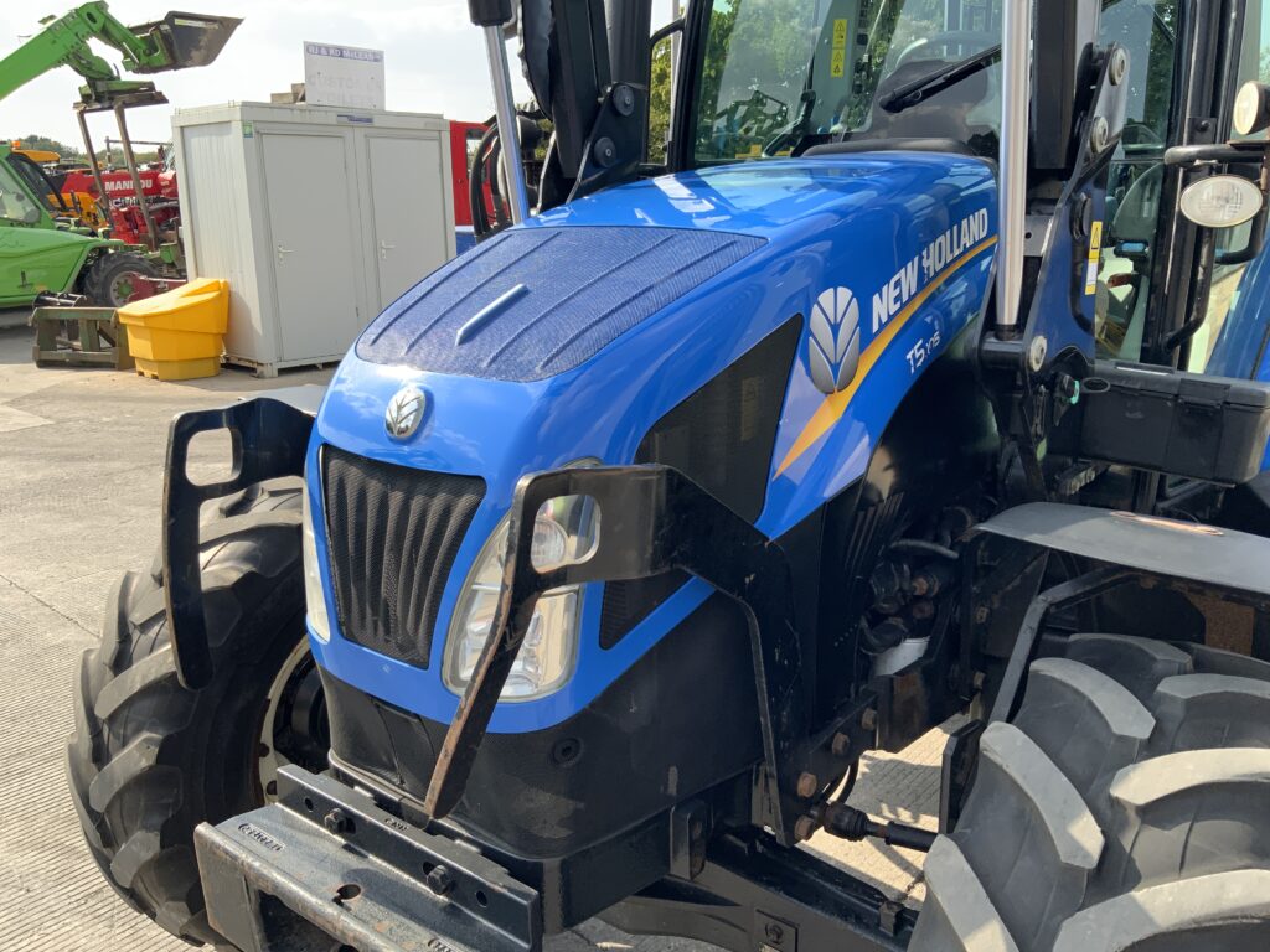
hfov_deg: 61.7
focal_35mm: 29
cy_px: 476
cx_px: 635
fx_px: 1064
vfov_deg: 48.2
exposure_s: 1/514
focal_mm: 3
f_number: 1.8
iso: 16
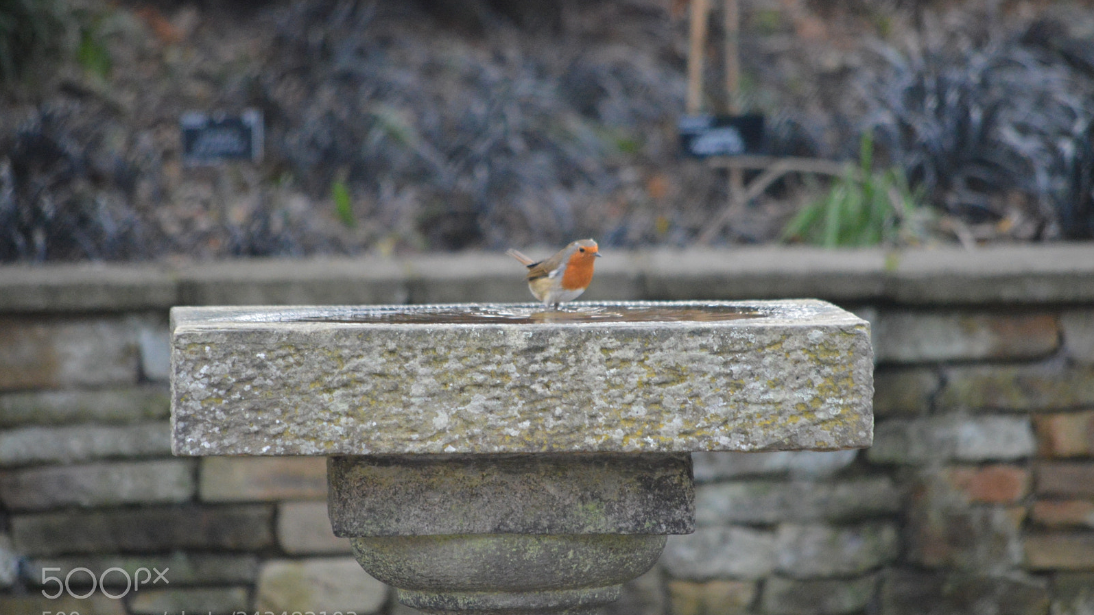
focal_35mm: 315
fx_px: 9137
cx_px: 547
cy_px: 309
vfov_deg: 3.9
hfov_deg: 6.9
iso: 2800
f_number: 5.6
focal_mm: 200
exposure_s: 1/500
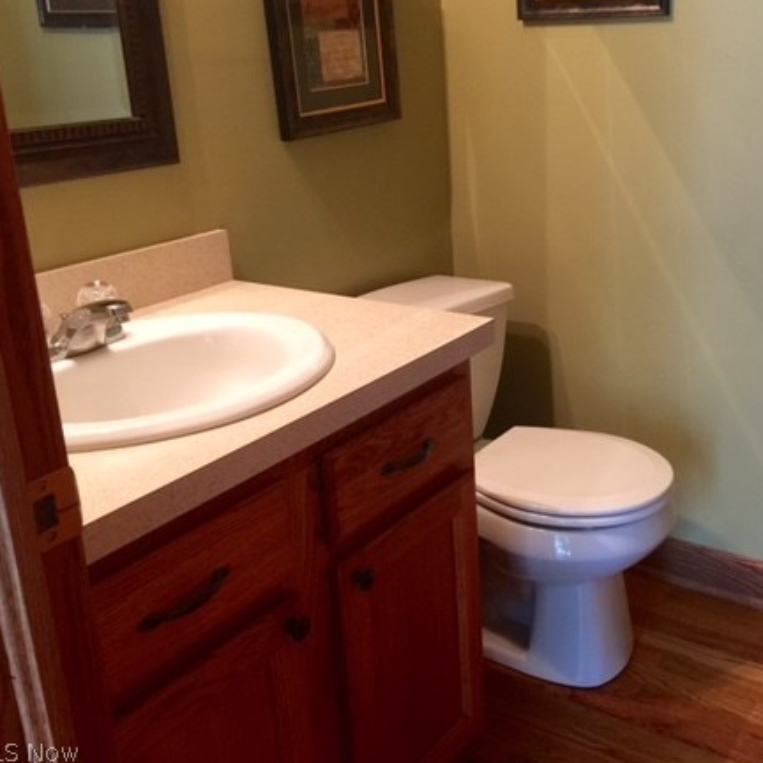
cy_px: 348
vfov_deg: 43.8
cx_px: 530
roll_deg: -0.2
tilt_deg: -17.7
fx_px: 948
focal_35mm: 38
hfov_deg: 43.0
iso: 100
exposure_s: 1/15
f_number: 2.2
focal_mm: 4.15
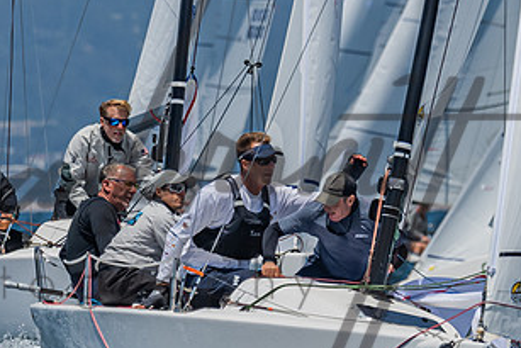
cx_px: -113
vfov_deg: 1.3
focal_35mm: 1086
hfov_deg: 1.9
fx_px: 15723
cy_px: 152
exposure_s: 1/2500
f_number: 6.3
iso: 400
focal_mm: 280
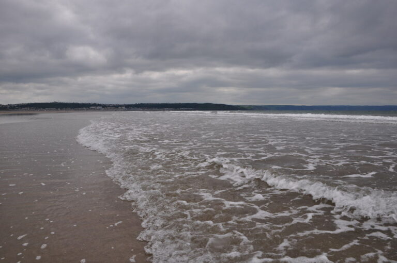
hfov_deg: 67.4
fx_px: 297
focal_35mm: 27
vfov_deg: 47.8
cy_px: 132
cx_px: 198
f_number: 10
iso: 200
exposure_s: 1/250
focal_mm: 18
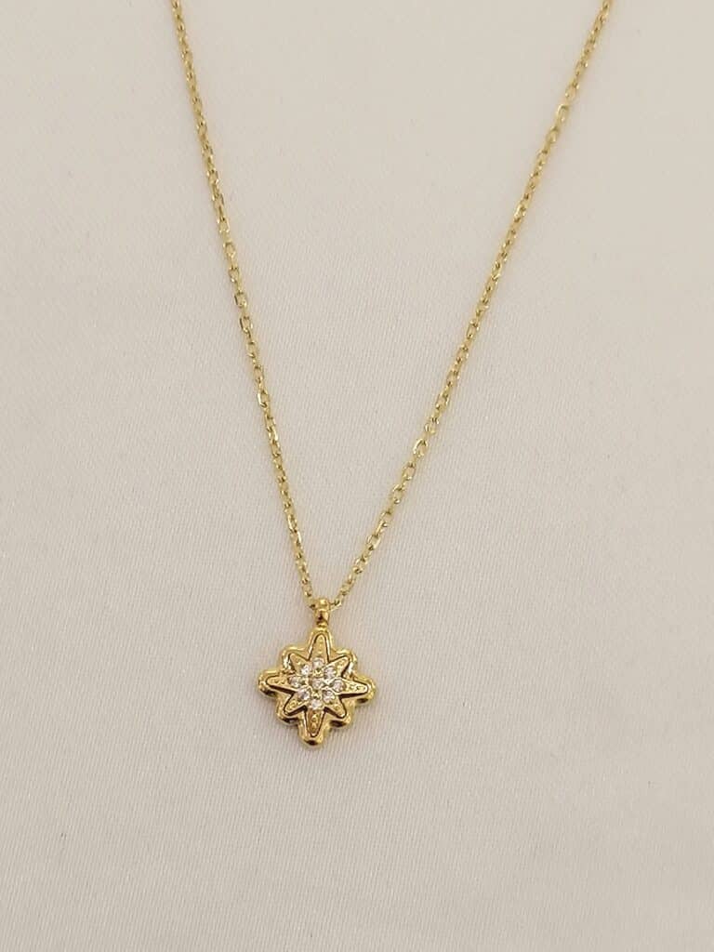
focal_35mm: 94
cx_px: 357
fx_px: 2585
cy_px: 476
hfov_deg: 15.7
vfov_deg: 20.9
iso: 80
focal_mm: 4.75
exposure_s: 1/50
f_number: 1.8
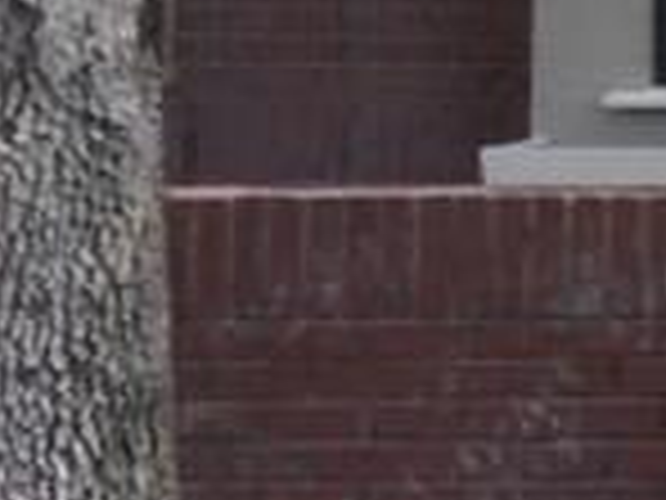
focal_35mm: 214
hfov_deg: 7.6
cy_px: -437
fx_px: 4117
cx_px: 2286
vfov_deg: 6.8
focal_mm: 3.3
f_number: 2.4
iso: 25
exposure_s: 1/125
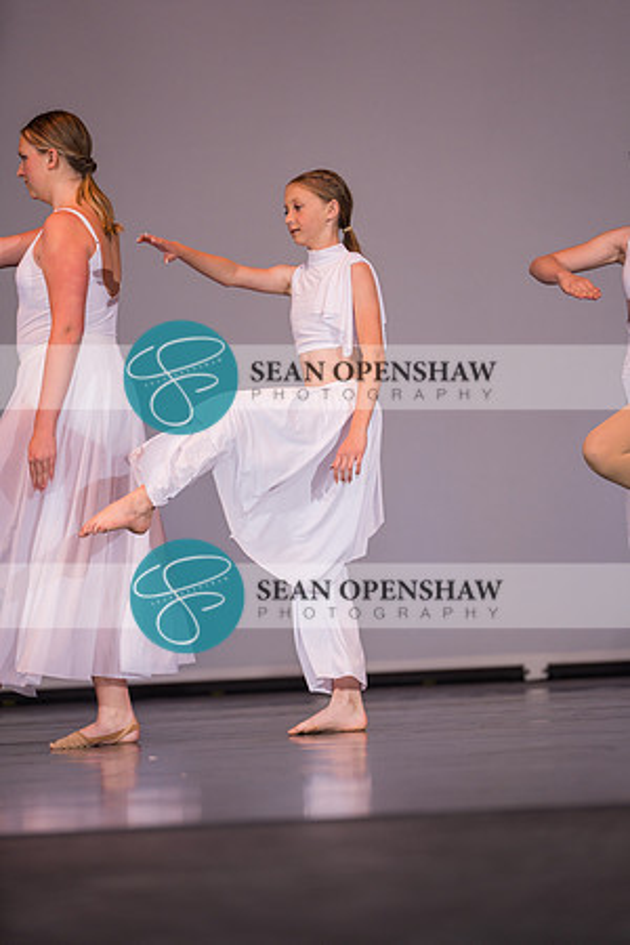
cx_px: 315
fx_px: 2887
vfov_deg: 18.6
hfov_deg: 12.5
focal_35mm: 110
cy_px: 472
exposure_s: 1/500
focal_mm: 110
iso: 400
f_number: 2.8
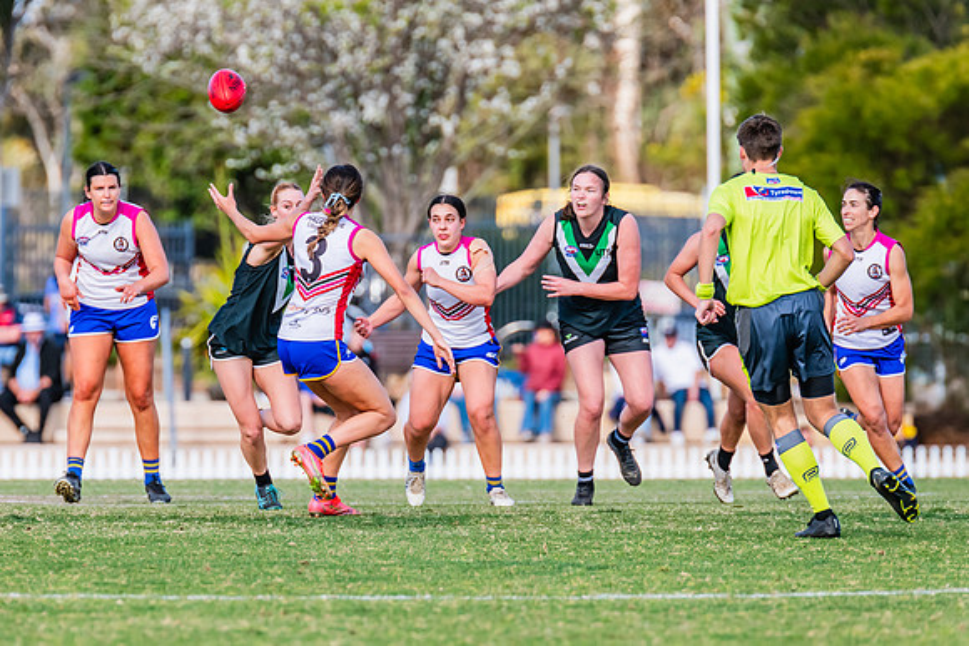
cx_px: 359
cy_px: 312
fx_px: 14681
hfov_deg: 3.8
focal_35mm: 545
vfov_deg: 2.5
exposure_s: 1/1600
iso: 800
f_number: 6.3
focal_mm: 420
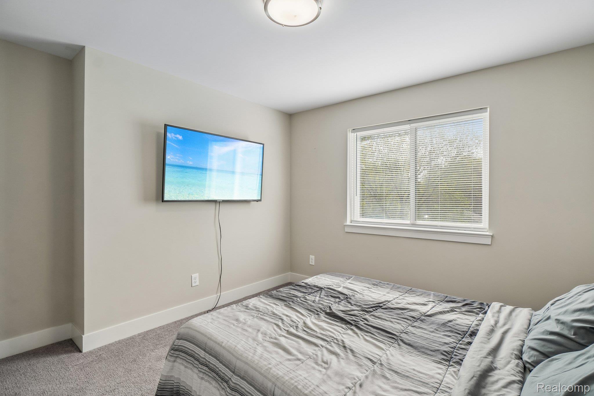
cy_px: 198
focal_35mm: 16
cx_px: 297
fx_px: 272
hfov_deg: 95.0
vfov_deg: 72.0
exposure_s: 1/30
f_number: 8
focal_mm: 11
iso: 160
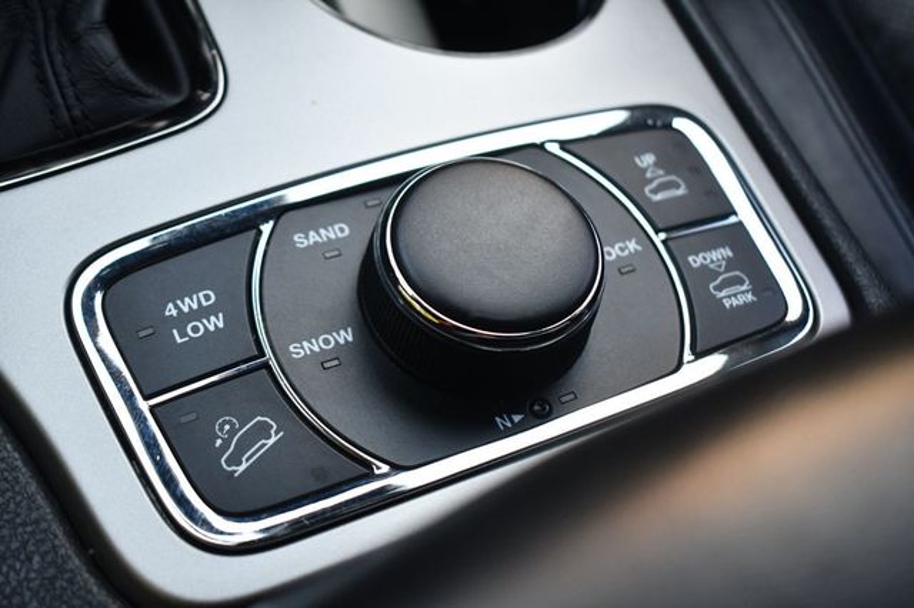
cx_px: 457
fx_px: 1218
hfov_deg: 41.1
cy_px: 304
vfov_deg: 28.0
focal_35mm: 48
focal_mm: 32
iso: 800
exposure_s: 1/200
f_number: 4.5
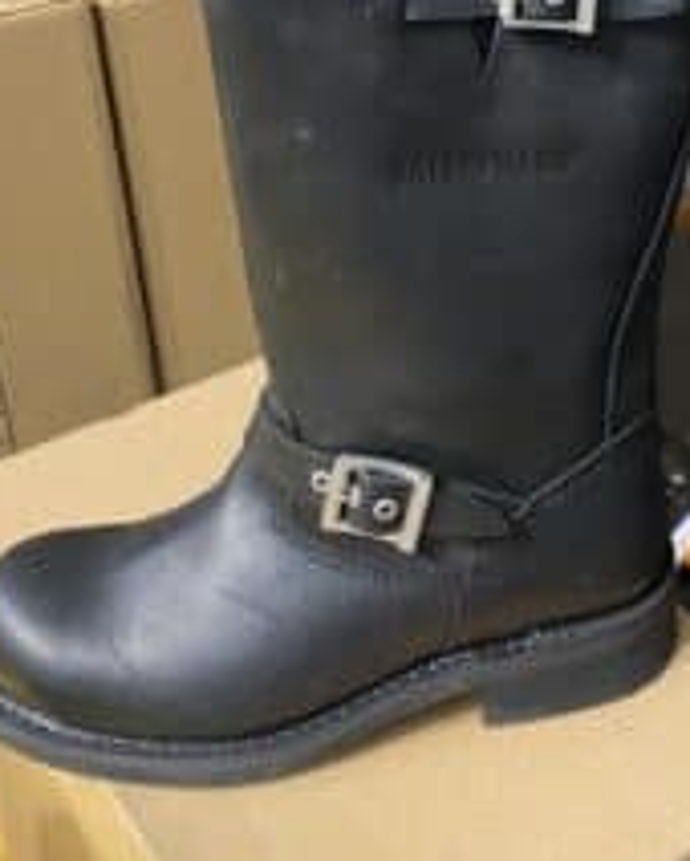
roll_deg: +1.6
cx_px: 471
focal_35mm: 51
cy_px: 205
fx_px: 1300
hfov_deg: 29.5
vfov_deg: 35.7
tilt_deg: -26.9
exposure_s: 1/50
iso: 200
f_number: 1.8
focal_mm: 4.25
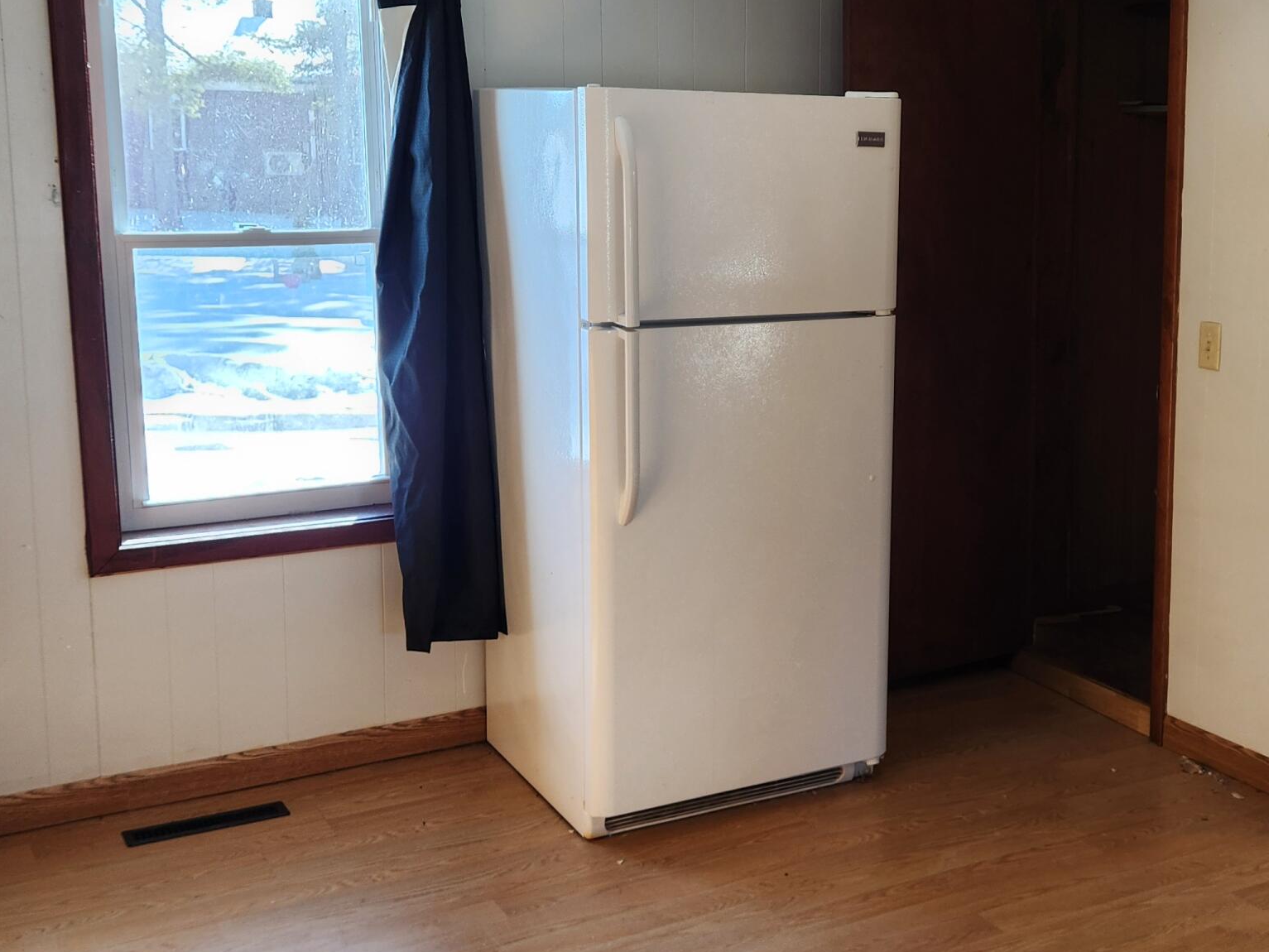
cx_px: 921
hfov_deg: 41.1
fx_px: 1650
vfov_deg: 32.1
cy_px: 411
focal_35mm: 45
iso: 64
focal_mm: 5.4
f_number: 1.8
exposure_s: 1/120
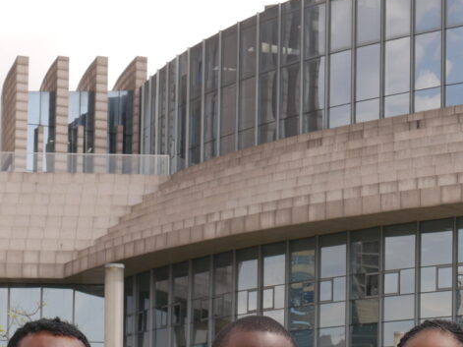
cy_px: 394
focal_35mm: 145
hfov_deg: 13.6
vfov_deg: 10.1
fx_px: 1939
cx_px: 293
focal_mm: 25
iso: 200
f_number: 8
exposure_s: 1/200
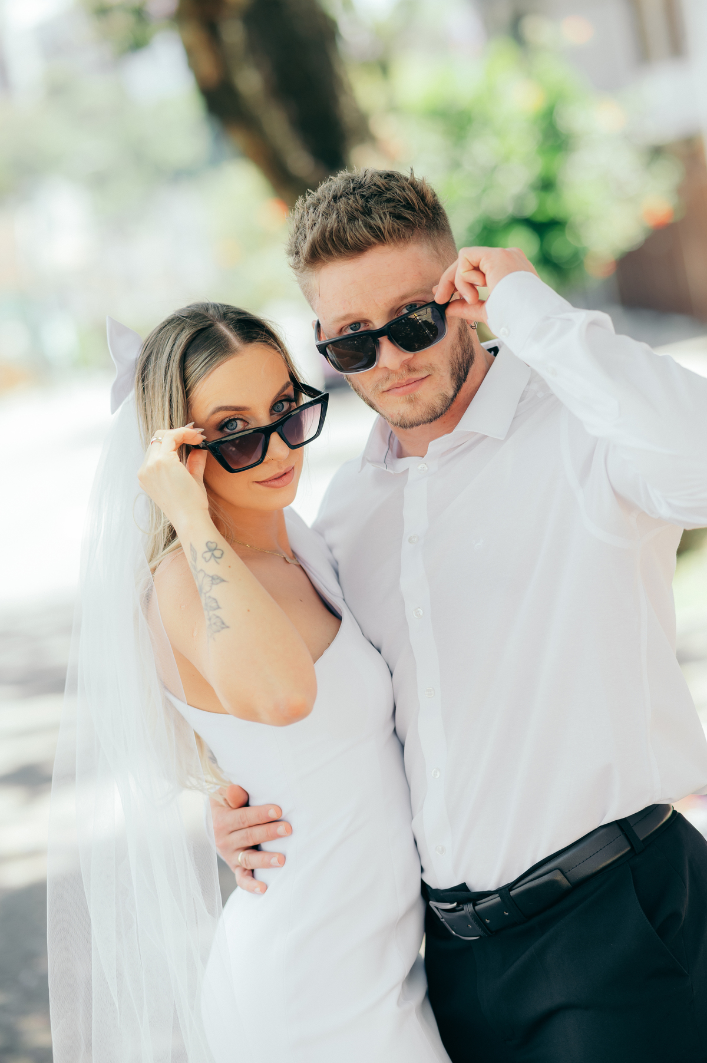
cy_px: 532
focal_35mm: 85
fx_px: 2508
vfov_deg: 23.9
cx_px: 354
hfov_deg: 16.0
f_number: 2
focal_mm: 85
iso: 100
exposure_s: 1/400
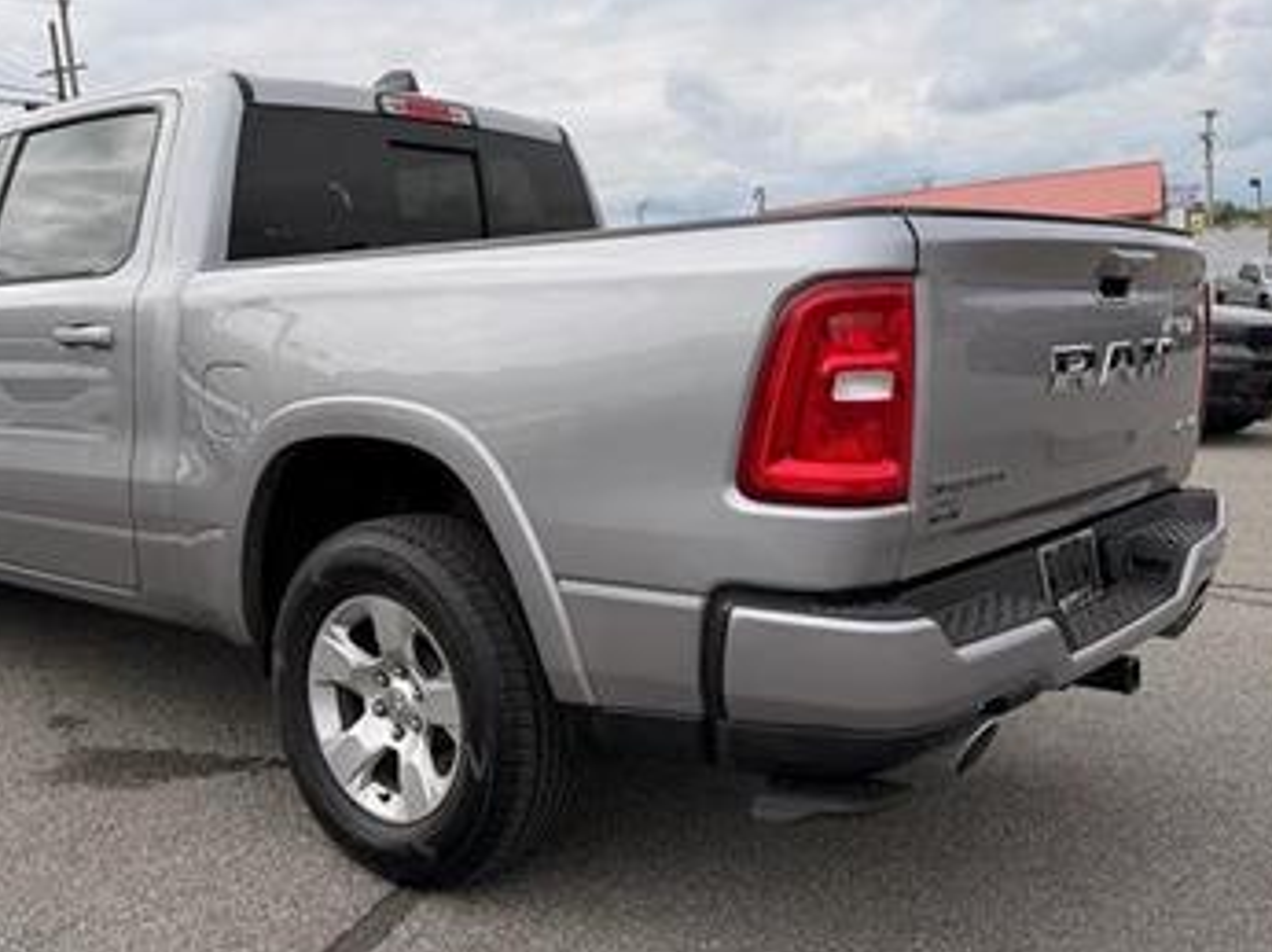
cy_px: 448
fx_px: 1285
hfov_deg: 52.2
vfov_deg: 40.6
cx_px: 485
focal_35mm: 35
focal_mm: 6.76
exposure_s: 1/4673
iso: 80
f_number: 1.78
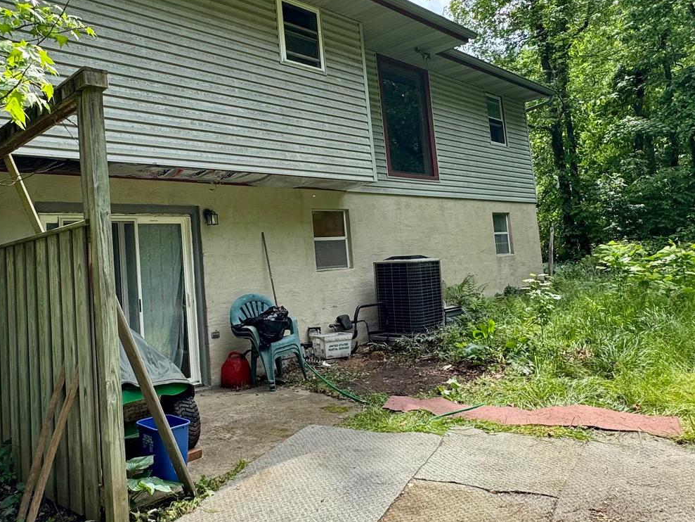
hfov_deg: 61.3
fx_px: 582
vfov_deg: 48.1
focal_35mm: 29
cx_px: 293
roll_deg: +5.8
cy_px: 221
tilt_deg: +4.9
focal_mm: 2.22
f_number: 2.2
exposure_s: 1/552
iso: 50
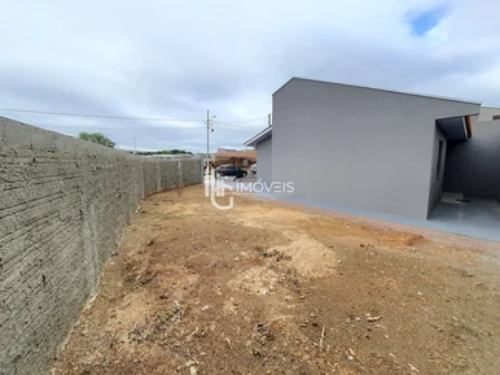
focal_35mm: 13
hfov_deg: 106.2
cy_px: 188
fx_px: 188
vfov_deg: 89.9
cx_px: 250
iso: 50
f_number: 2.2
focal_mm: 1.74
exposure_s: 1/1316
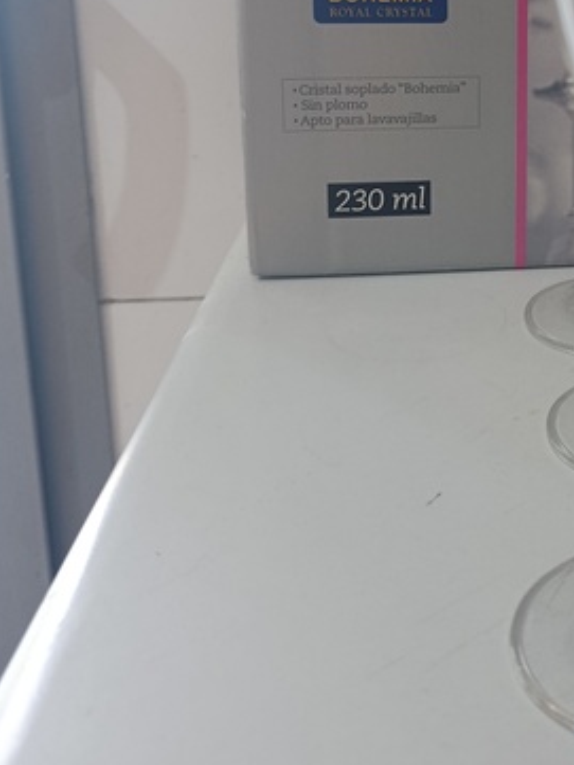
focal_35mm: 51
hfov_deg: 26.8
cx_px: 589
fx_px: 1127
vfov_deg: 34.5
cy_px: 19
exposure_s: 1/50
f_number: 1.65
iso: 1411
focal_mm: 6.11
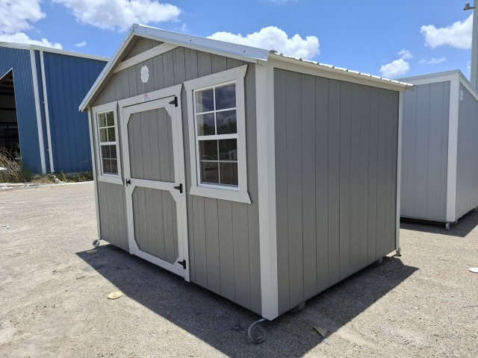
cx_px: 239
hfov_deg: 73.9
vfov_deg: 58.9
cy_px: 179
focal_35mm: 23
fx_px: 318
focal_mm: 5.54
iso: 50
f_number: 1.8
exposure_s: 1/2092
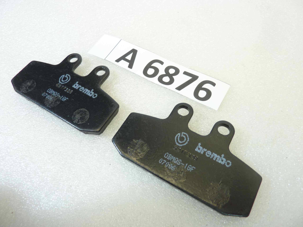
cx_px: 152
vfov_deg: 54.9
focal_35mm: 25
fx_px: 219
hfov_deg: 69.4
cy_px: 114
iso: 80
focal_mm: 4.1
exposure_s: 1/25
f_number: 3.3
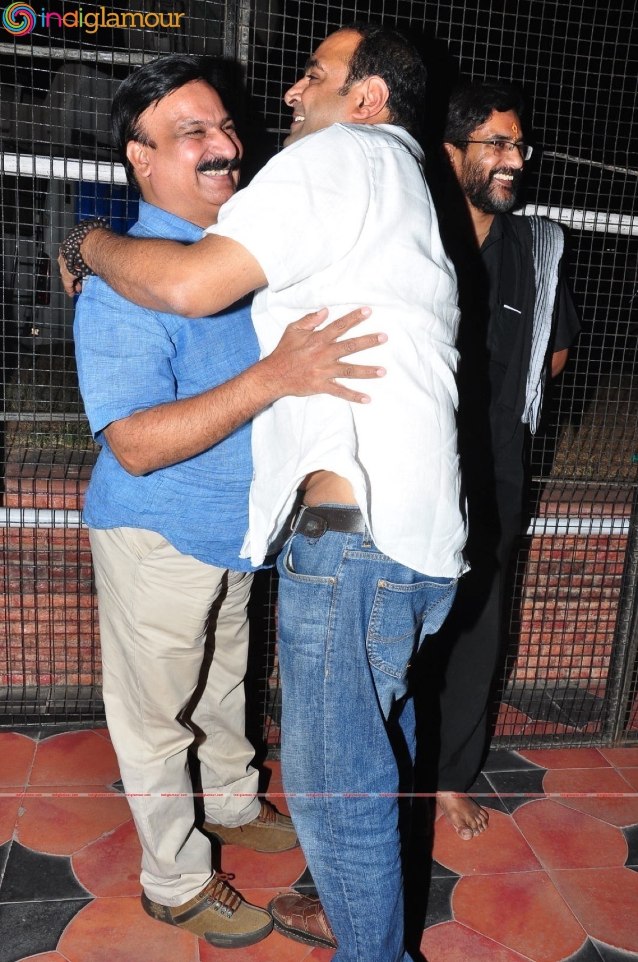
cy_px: 481
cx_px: 319
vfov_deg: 59.6
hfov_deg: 41.6
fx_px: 840
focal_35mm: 32
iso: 500
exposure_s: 1/125
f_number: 11
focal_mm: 21
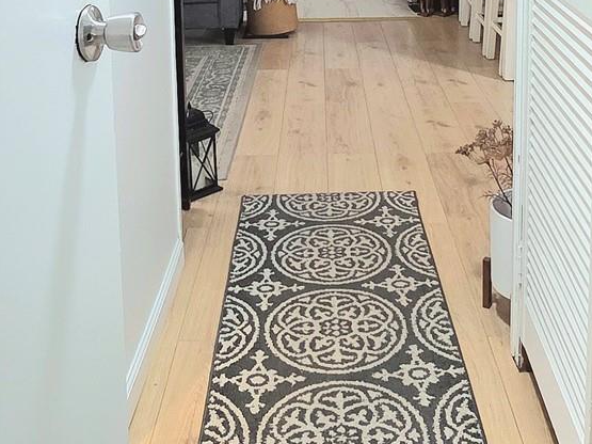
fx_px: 821
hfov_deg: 39.6
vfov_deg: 27.5
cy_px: -51
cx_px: 322
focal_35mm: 48
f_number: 1.9
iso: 200
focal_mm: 2.2
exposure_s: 1/60.2
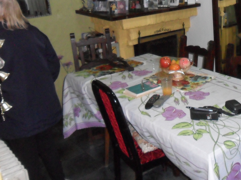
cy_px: 60
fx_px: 306
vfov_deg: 32.6
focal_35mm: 44
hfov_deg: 41.9
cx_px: 176
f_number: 3.5
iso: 400
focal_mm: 4.9
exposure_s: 1/45
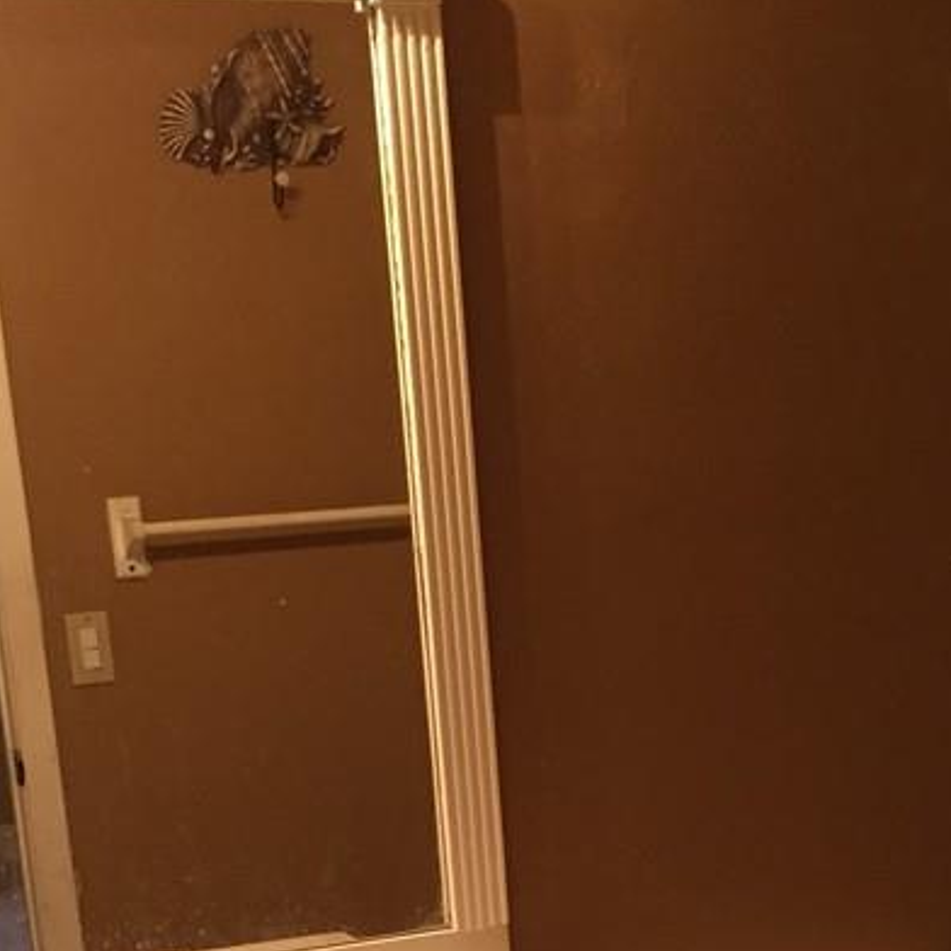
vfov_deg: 24.1
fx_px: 2082
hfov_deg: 25.7
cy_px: 1038
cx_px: 580
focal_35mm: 67
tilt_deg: -14.8
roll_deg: +3.5
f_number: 2.2
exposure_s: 1/30
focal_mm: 4.15
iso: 250
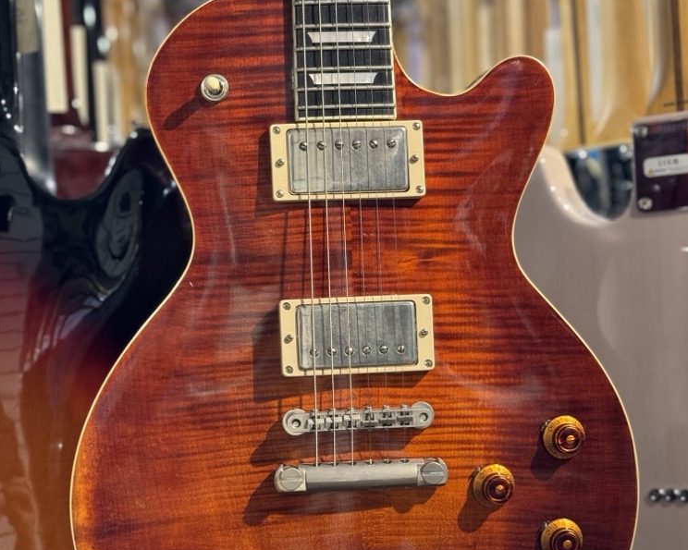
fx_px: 1283
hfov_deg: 30.0
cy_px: 327
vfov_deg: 24.2
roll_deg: +1.3
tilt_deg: -2.3
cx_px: 345
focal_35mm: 63
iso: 250
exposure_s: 1/40
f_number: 1.78
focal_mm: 6.86
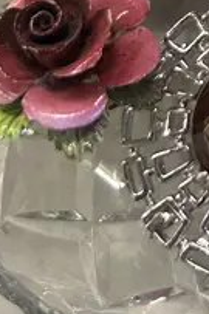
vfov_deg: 14.7
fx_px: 1099
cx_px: 488
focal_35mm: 126
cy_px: -212
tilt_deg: -76.0
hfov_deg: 9.7
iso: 200
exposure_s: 1/100
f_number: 1.78
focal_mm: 6.86
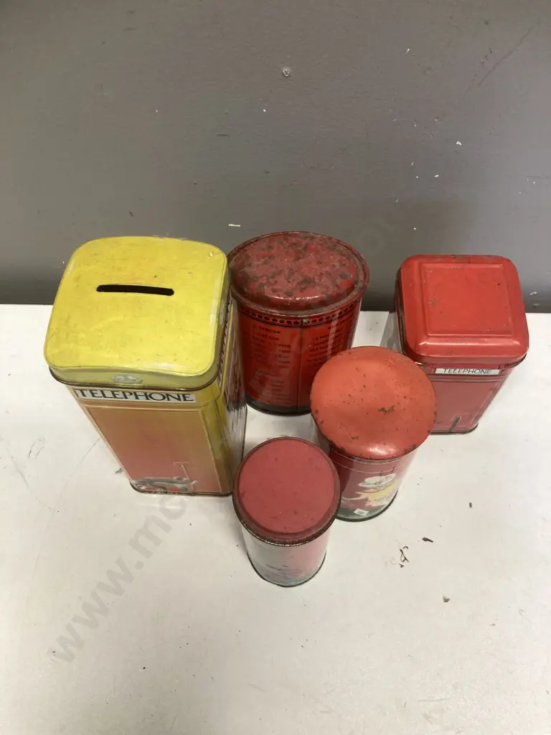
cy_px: 368
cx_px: 276
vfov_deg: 63.4
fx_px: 594
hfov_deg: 49.7
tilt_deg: -60.7
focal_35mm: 28
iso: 80
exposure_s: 1/50
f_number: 1.8
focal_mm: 3.99
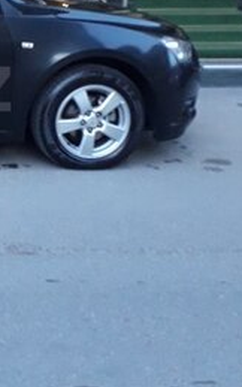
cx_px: -142
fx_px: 770
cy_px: 89
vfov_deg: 27.7
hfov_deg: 16.1
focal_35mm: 73
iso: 250
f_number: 1.9
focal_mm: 3.6
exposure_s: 1/17
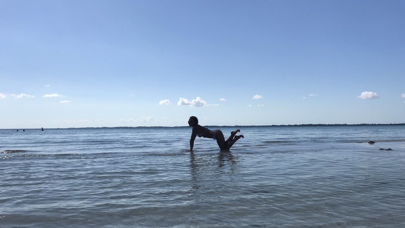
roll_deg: +1.7
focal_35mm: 31
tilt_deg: -3.2
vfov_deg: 37.4
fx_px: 333
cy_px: 151
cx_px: 202
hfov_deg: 62.6
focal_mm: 3.99
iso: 25
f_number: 1.8
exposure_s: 1/8000
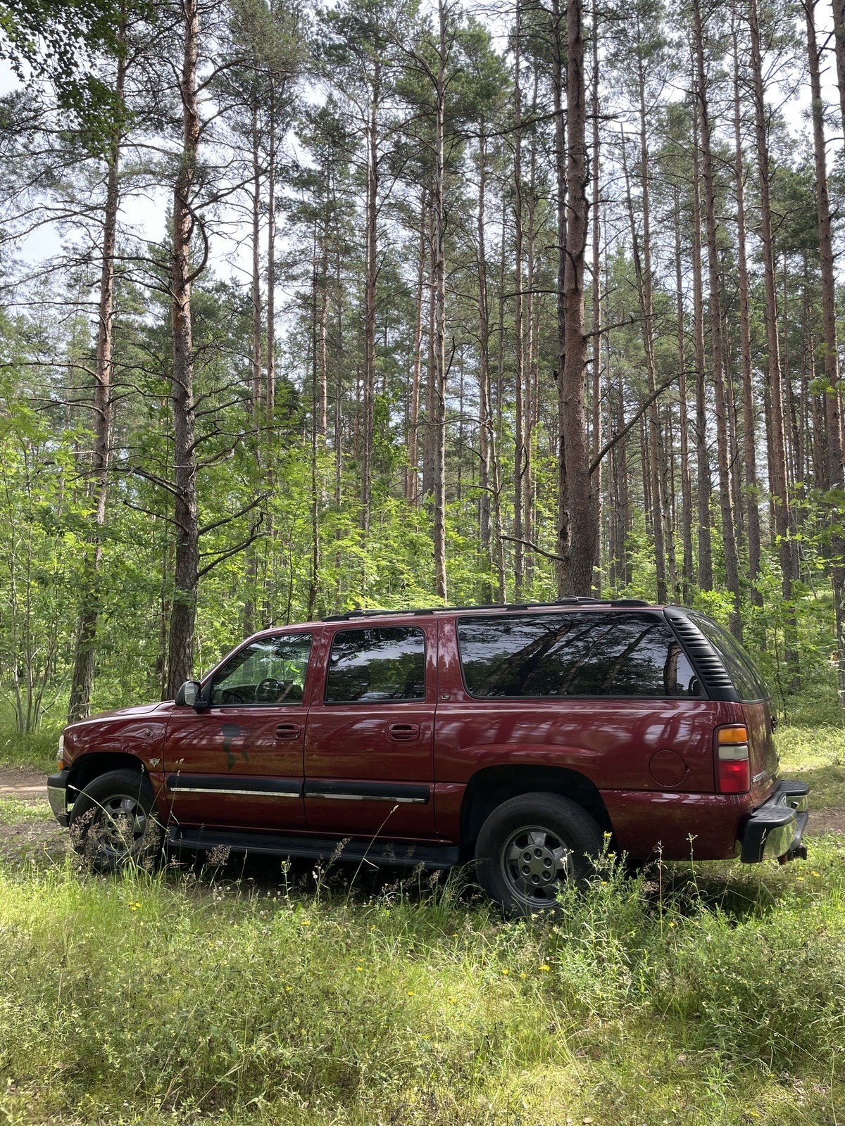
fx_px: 846
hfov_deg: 53.1
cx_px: 422
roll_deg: -1.3
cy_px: 563
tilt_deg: +9.5
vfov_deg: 67.3
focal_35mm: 26
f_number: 1.6
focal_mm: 4.2
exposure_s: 1/600
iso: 32
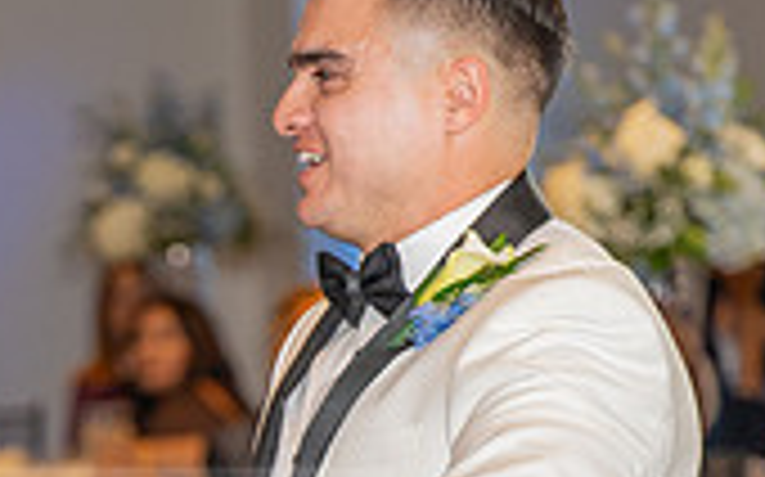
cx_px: 14
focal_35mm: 250
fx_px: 5209
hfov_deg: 8.4
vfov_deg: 5.2
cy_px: 574
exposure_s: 1/125
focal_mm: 72
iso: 1000
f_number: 2.8
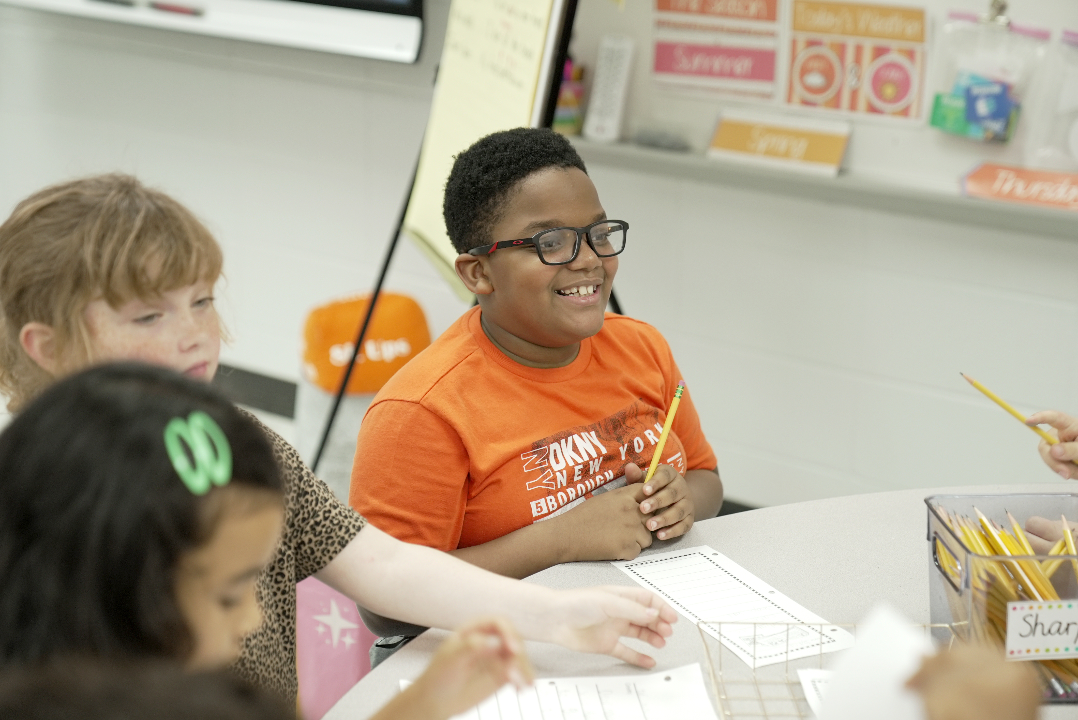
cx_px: 539
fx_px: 2037
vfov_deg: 20.0
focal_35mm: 68
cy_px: 360
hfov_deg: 29.6
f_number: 2.8
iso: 1000
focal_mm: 68
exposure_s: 1/200
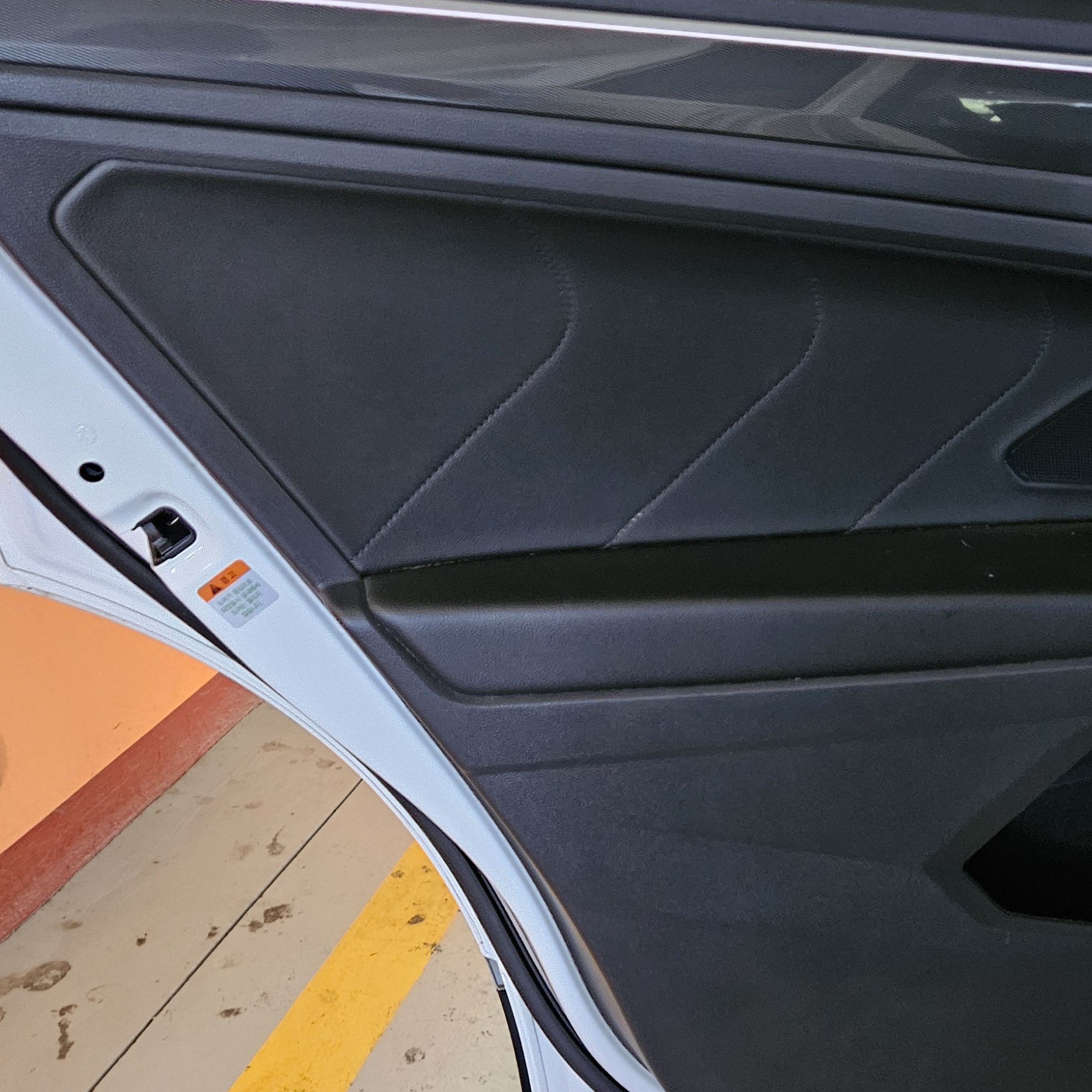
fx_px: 1463
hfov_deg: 40.4
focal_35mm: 41
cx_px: 724
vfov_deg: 40.9
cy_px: 579
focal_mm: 5.4
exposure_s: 1/24
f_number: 1.8
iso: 1000
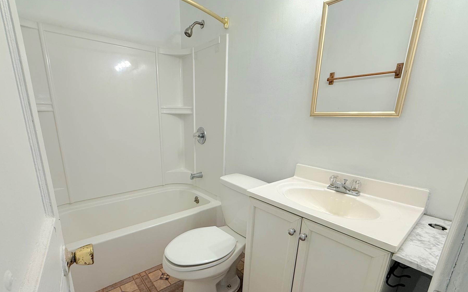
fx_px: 217
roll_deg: -0.8
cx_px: 217
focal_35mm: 17
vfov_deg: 67.3
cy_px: 176
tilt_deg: -15.5
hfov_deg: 94.2
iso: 80
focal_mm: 2.22
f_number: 2.2
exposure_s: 1/120
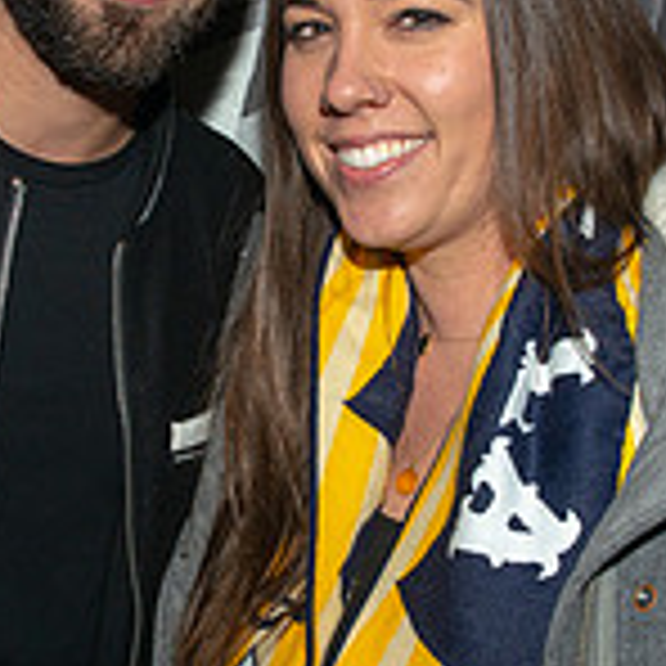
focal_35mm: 80
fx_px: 1741
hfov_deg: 21.6
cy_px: 326
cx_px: 270
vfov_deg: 21.7
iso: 320
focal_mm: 24
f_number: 5
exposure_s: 1/160
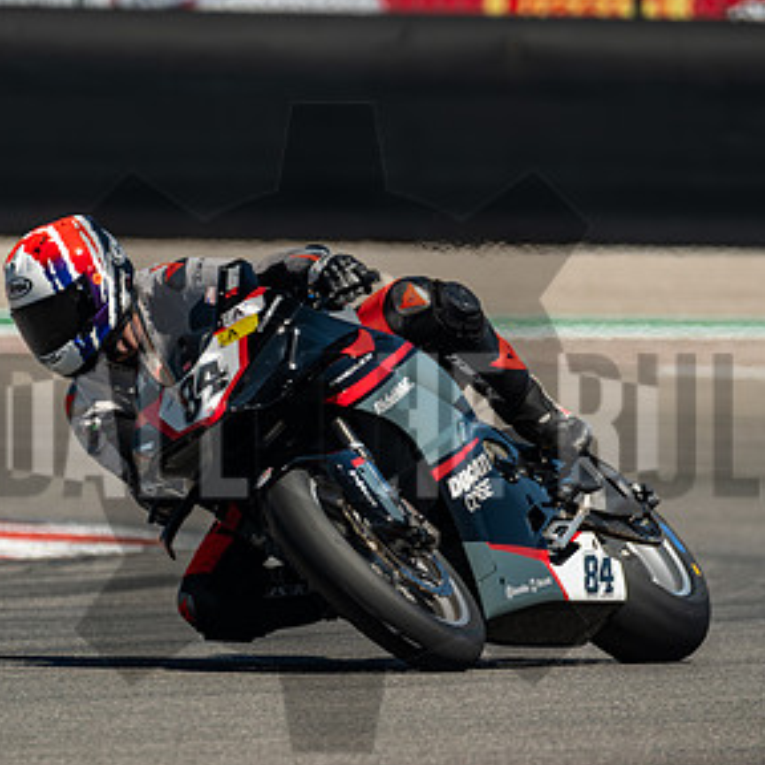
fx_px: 25678
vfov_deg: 1.7
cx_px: 332
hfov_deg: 1.7
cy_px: 429
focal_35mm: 1027
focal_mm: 400
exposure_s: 1/1250
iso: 400
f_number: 5.6
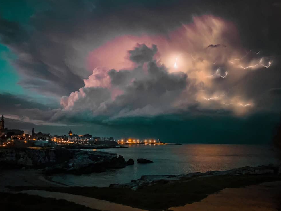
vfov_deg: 51.4
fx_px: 219
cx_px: 142
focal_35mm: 27
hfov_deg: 65.3
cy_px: 103
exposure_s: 1/25
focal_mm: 4.25
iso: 500
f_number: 1.8
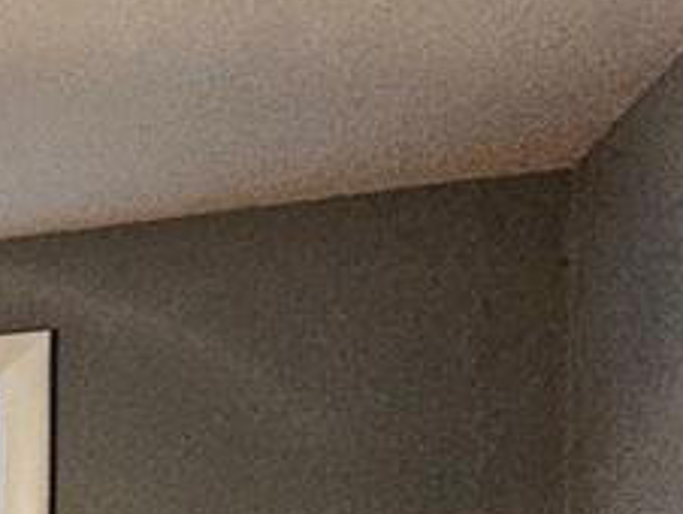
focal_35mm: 92
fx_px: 1817
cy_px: 798
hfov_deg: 11.2
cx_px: -1414
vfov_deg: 14.8
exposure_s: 1/30
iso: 640
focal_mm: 2.2
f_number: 2.2
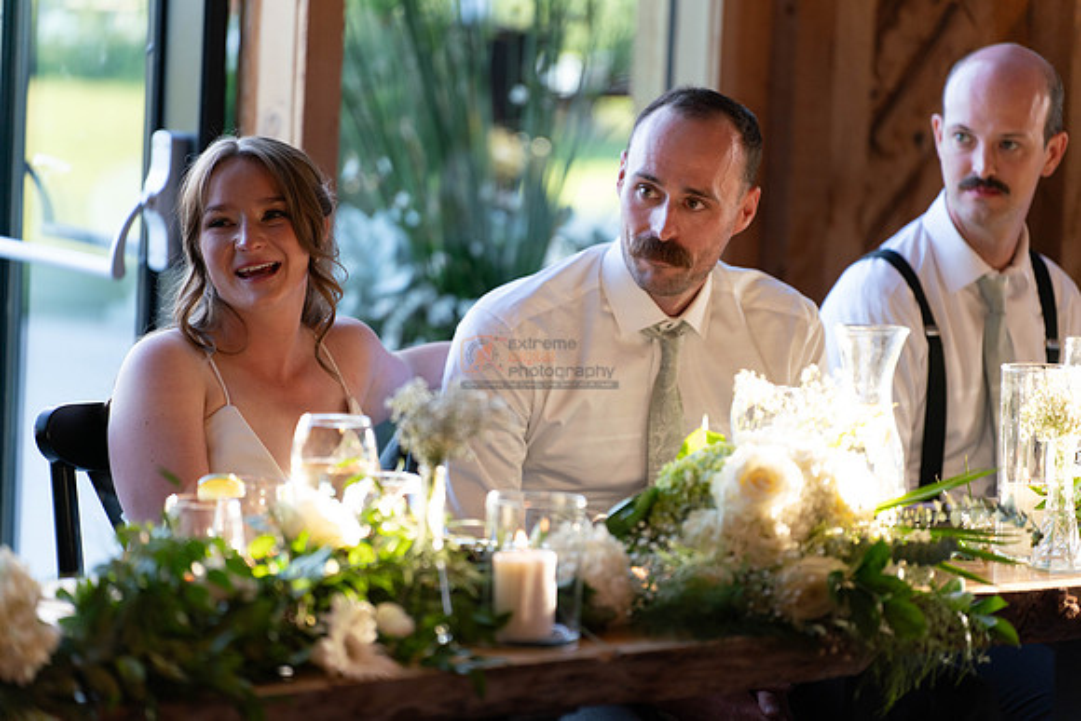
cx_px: 540
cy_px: 360
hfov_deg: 13.7
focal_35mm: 150
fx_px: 4505
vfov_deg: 9.2
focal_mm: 150
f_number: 2.8
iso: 1000
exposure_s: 1/400
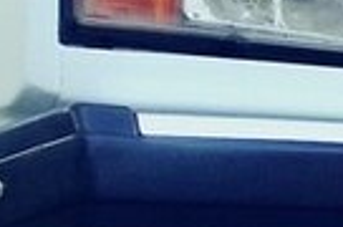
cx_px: 706
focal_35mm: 157
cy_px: 324
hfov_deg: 11.6
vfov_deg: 8.5
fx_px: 1492
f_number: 2.2
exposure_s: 1/100
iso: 50
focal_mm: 3.3
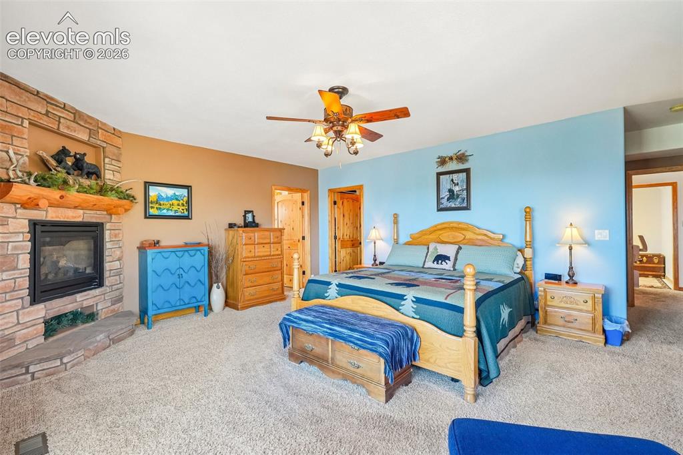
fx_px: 296
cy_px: 228
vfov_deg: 75.1
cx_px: 342
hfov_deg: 98.2
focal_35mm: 16
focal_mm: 10.4
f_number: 8
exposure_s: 1/13
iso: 800
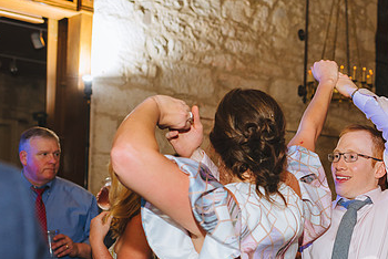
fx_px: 626
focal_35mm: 58
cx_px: 315
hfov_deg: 33.4
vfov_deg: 23.2
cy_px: 193
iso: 1000
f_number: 3.5
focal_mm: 35
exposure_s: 1/200
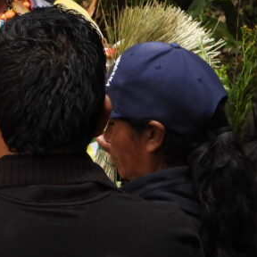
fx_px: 3301
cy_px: 41
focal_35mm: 393
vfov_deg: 4.5
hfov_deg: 4.4
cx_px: -46
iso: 360
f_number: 4
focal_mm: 22.5
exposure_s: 1/60
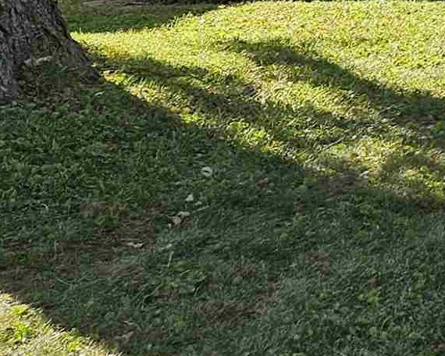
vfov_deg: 12.0
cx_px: 1067
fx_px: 1594
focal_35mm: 121
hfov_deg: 12.5
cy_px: -235
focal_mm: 5.4
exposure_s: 1/548
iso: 25
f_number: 1.8
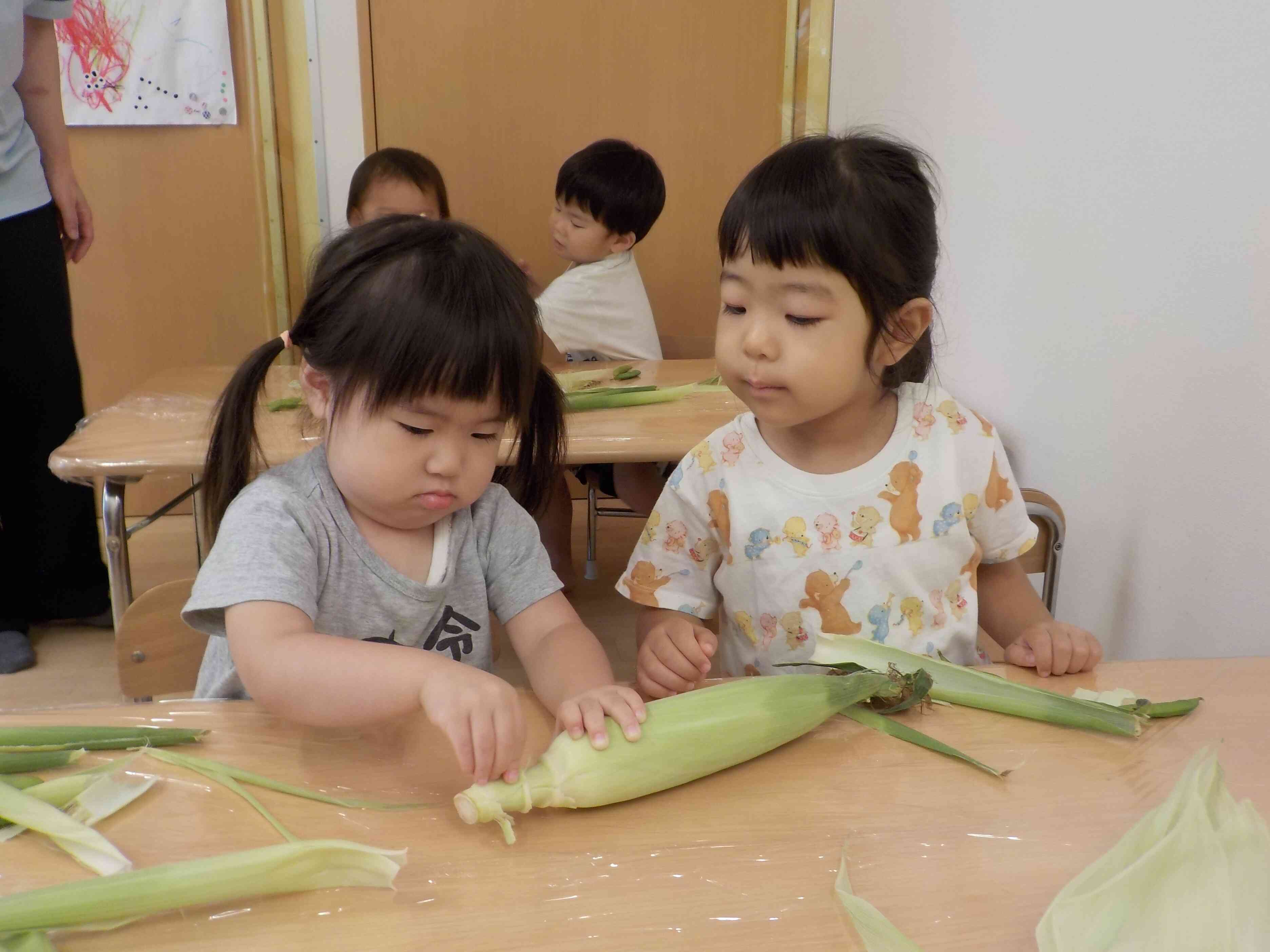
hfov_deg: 60.0
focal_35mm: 30
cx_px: 635
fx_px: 1101
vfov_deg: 46.8
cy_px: 476
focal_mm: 4.1
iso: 125
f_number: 3.3
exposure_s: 1/40
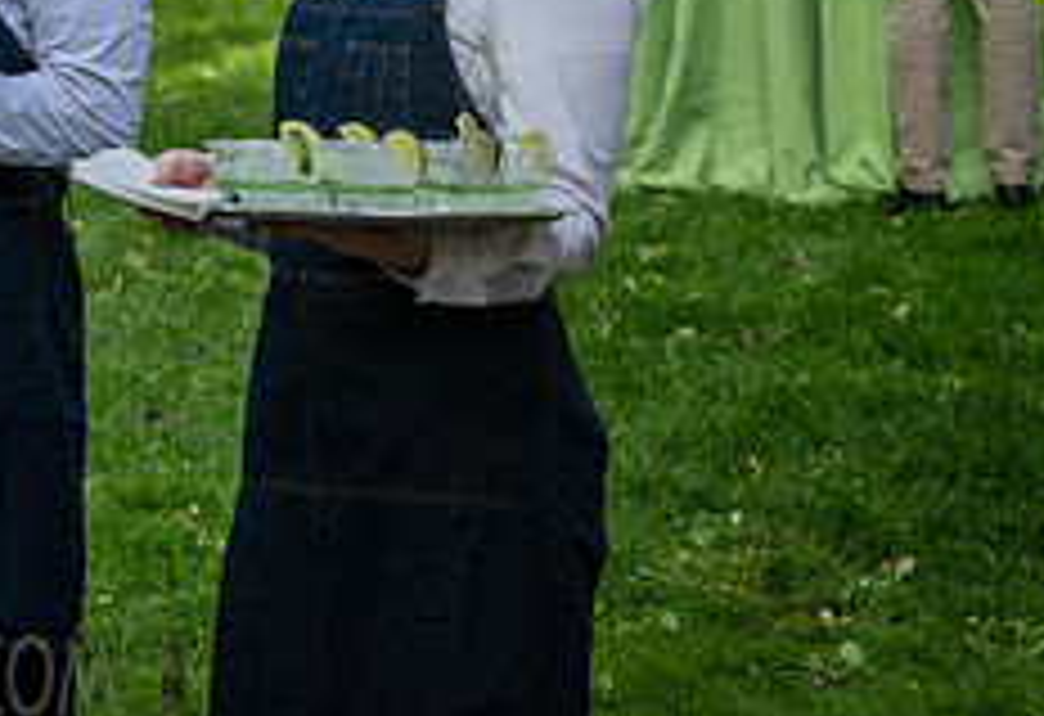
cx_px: 11
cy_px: -51
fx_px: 6728
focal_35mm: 230
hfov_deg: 8.8
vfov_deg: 6.1
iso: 800
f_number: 4
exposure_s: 1/800
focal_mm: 84
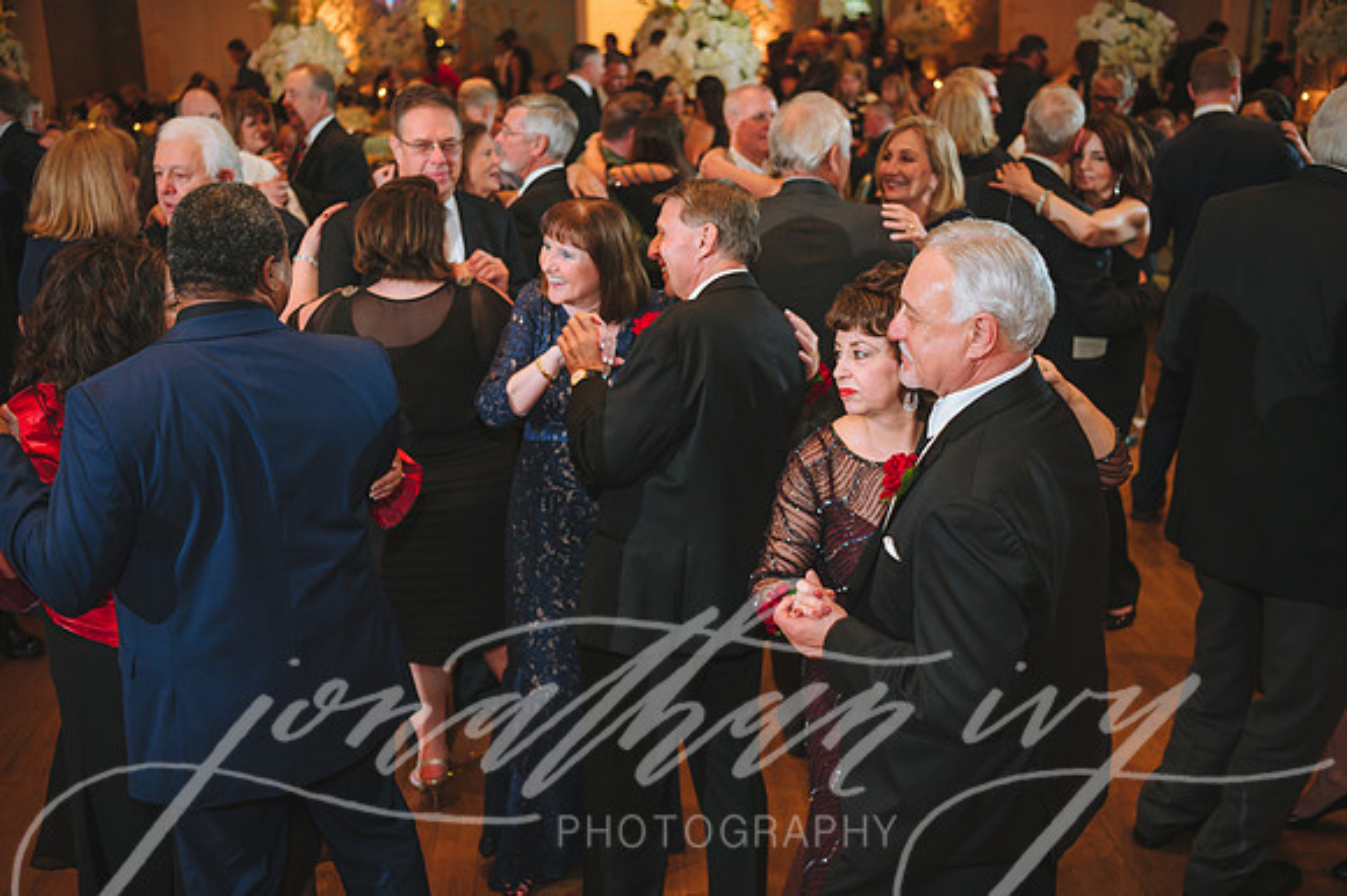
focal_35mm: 38
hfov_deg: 50.7
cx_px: 674
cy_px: 448
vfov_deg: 35.0
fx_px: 1421
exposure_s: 1/80
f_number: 2.8
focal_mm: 38
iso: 1250
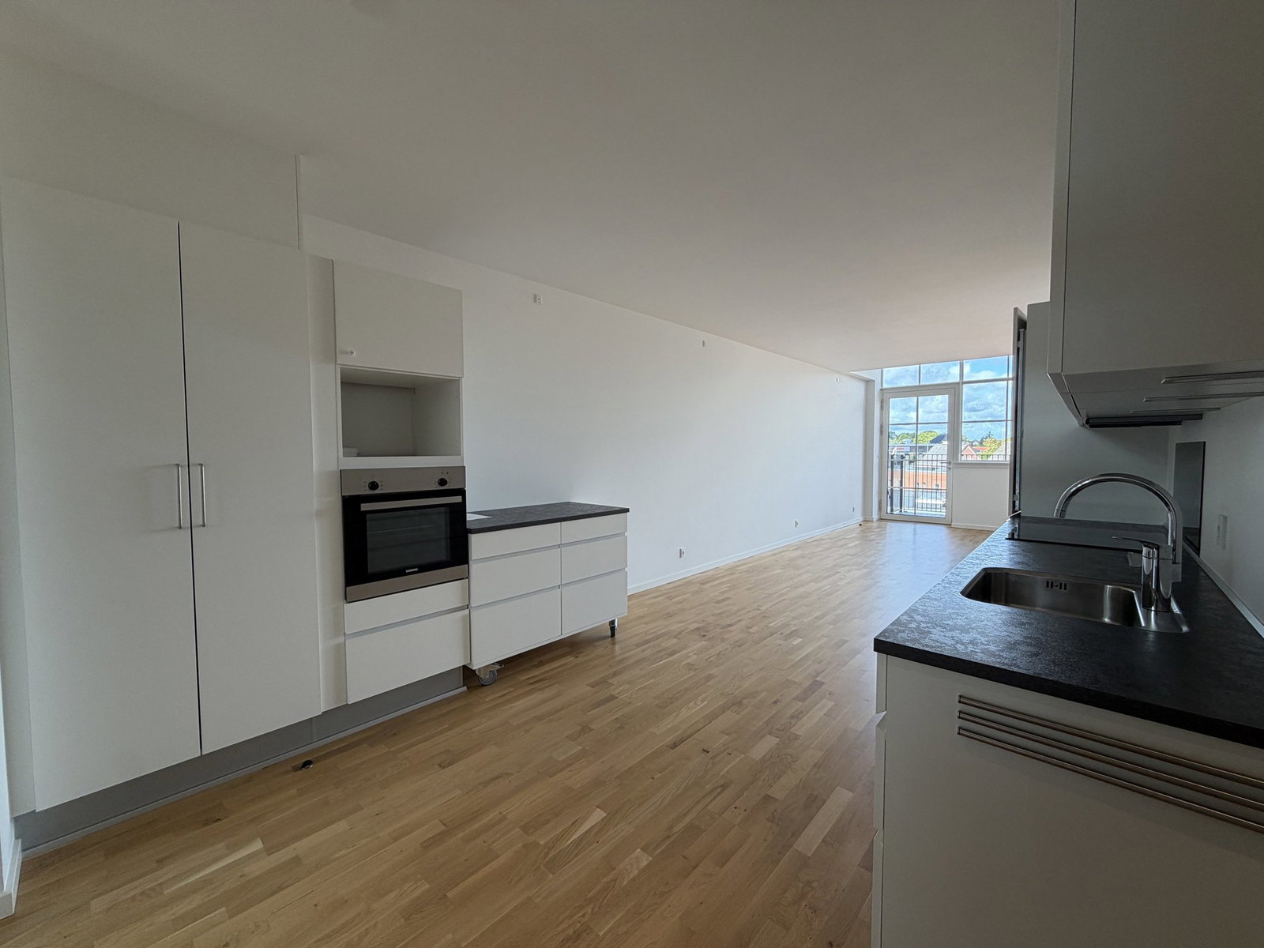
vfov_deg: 85.7
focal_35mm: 14
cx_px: 632
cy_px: 474
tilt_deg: -2.0
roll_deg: +0.4
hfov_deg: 102.1
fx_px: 511
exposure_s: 1/100
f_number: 2.2
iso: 32
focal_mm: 2.22
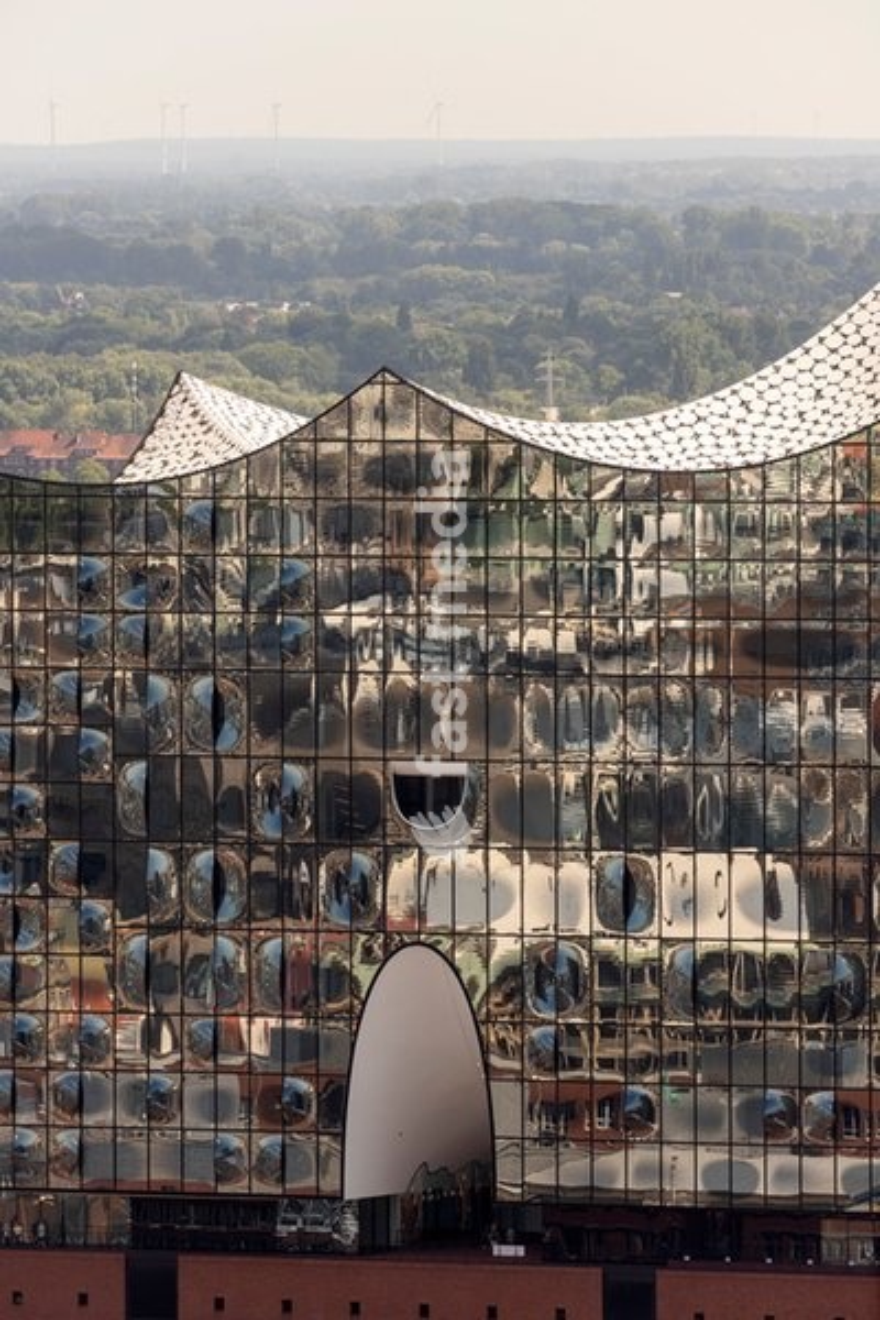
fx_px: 14666
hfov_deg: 3.4
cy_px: 660
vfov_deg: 5.2
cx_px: 440
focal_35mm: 400
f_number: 7.1
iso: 100
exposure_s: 1/200
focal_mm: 400
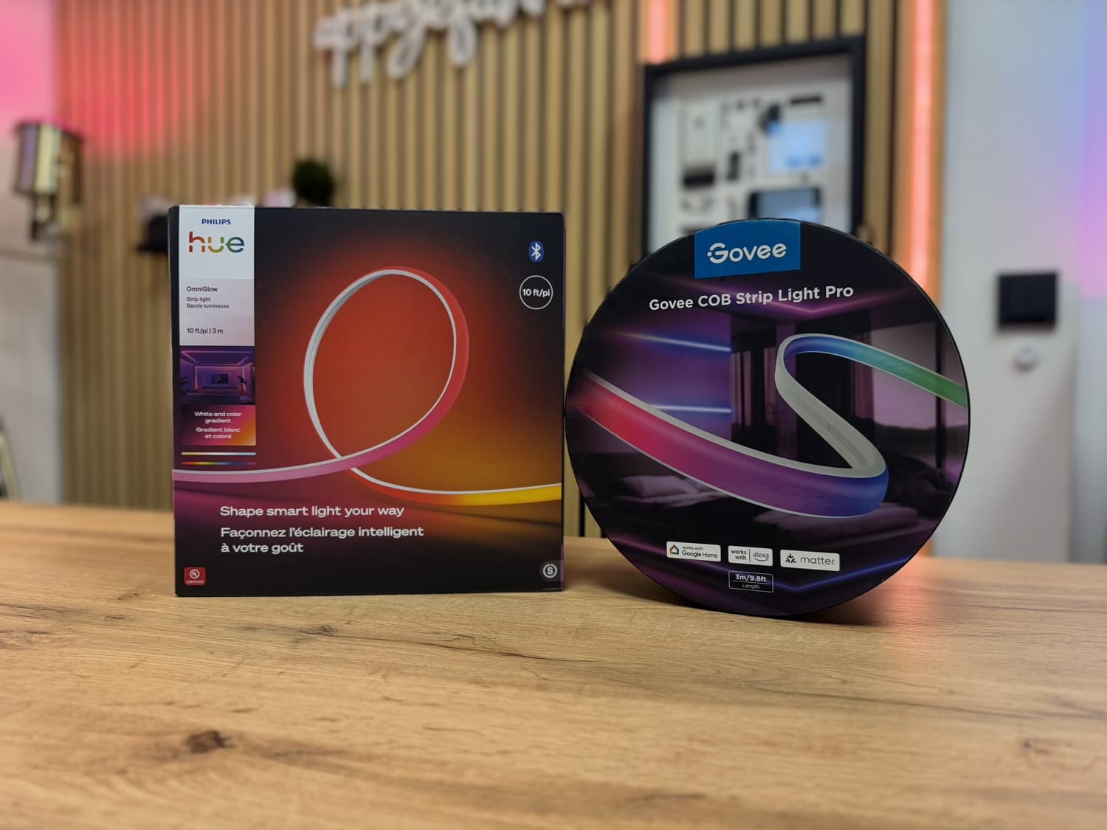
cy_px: 415
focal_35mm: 24
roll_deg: -0.2
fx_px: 768
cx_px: 554
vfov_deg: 56.8
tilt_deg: -2.6
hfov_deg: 71.6
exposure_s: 1/100
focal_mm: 6.76
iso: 200
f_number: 1.78
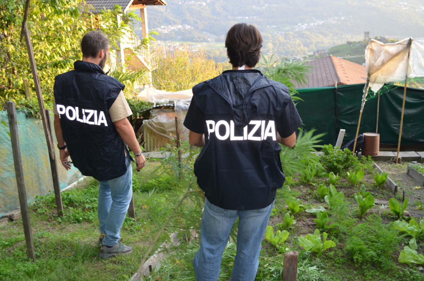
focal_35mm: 33
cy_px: 140
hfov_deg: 57.3
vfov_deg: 39.8
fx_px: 388
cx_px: 212
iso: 400
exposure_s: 1/100
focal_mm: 22
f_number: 4
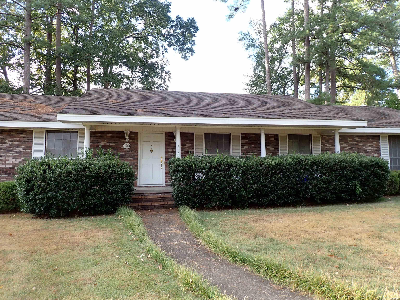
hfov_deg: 69.4
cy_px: 150
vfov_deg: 54.9
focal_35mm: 25
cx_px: 200
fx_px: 289
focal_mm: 4.5
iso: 100
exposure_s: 1/160
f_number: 2.8
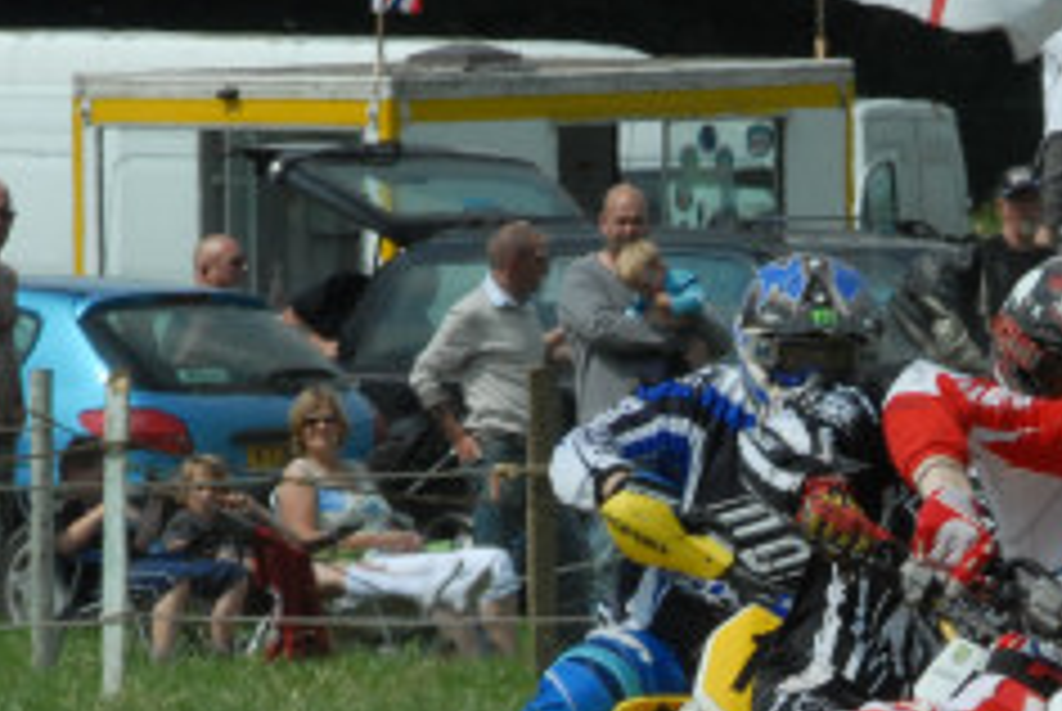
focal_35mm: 914
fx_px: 26996
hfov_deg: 2.3
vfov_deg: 1.5
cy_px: 828
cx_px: 1004
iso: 400
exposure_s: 1/320
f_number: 14
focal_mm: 180
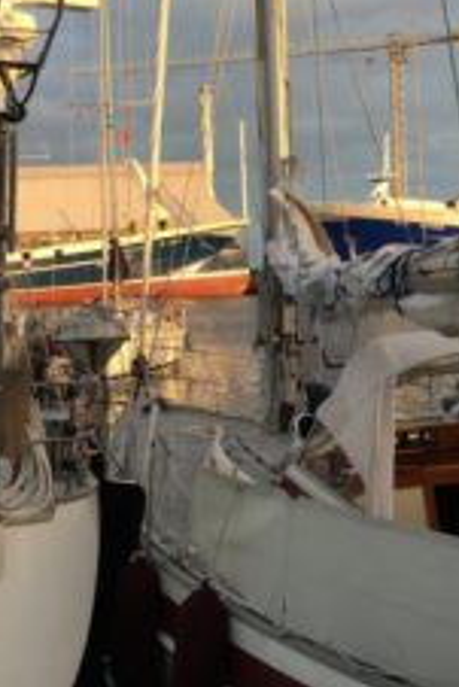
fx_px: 1146
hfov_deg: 22.6
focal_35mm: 60
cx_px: 195
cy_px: 231
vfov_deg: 33.1
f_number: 2.2
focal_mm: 4.15
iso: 25
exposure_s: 1/203
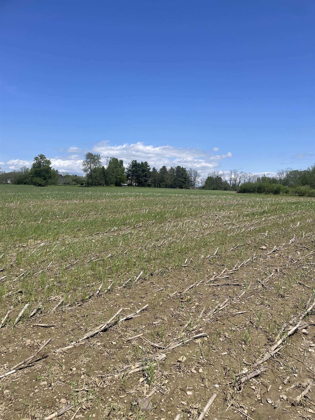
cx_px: 158
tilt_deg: -4.8
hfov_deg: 53.1
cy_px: 210
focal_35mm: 26
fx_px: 315
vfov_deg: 67.3
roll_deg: -3.6
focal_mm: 4.2
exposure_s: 1/4831
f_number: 1.6
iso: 32
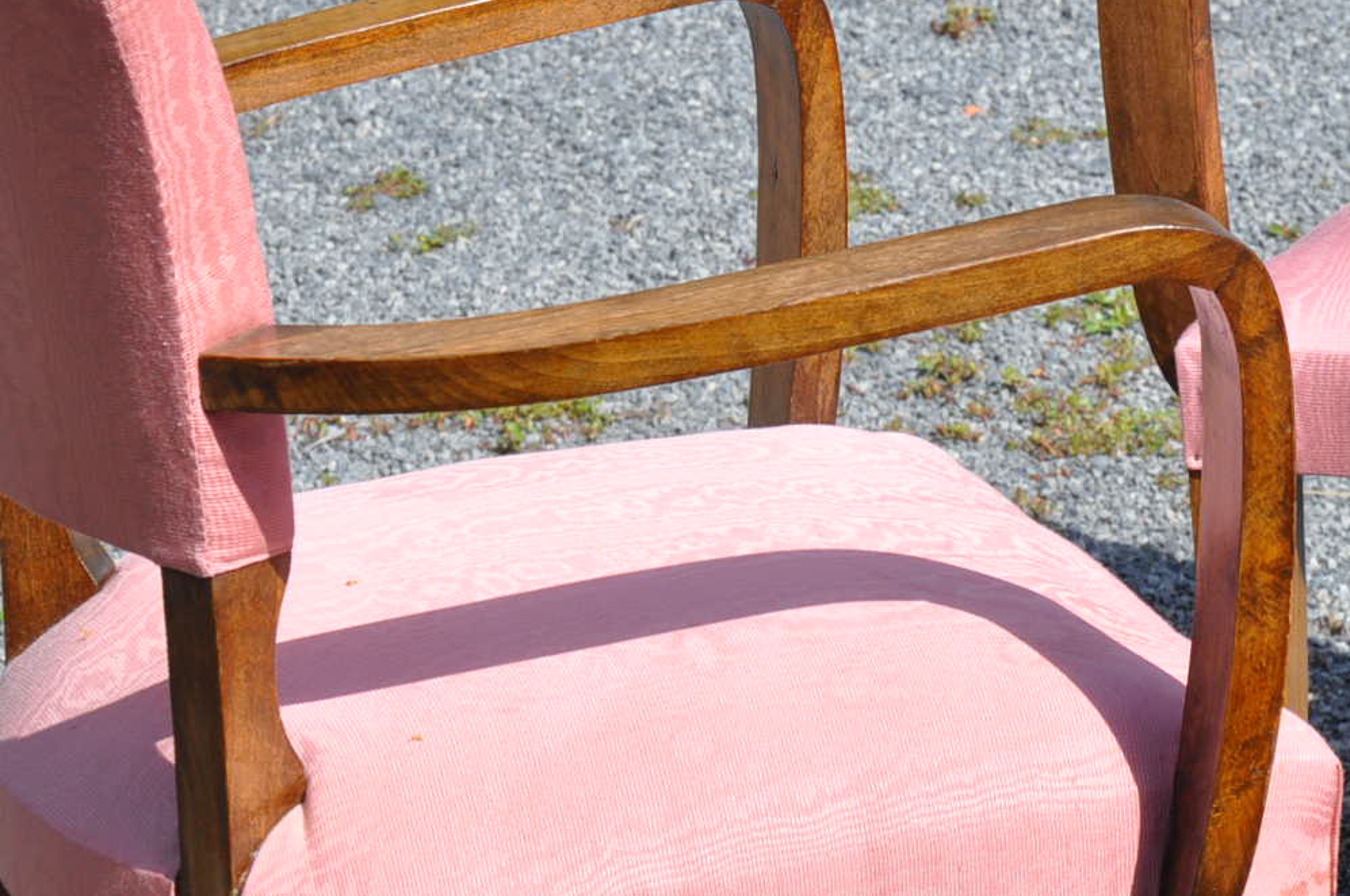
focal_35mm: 213
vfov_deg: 6.4
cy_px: 146
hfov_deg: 9.6
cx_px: 1148
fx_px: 7977
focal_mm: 66
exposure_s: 1/500
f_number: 11
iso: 400
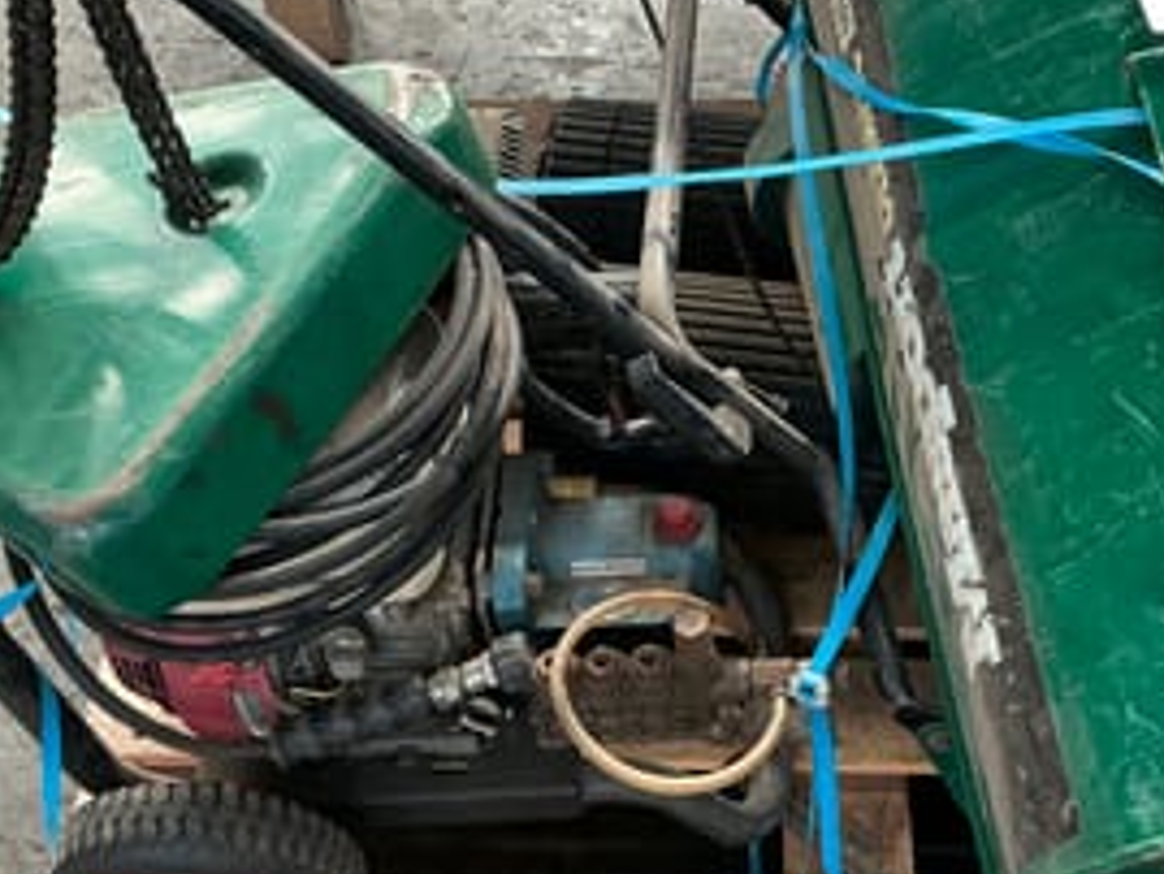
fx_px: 1749
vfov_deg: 28.1
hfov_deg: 36.6
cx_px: 718
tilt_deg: -49.6
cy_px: 435
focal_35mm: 52
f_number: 1.8
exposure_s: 1/60
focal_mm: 3
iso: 125
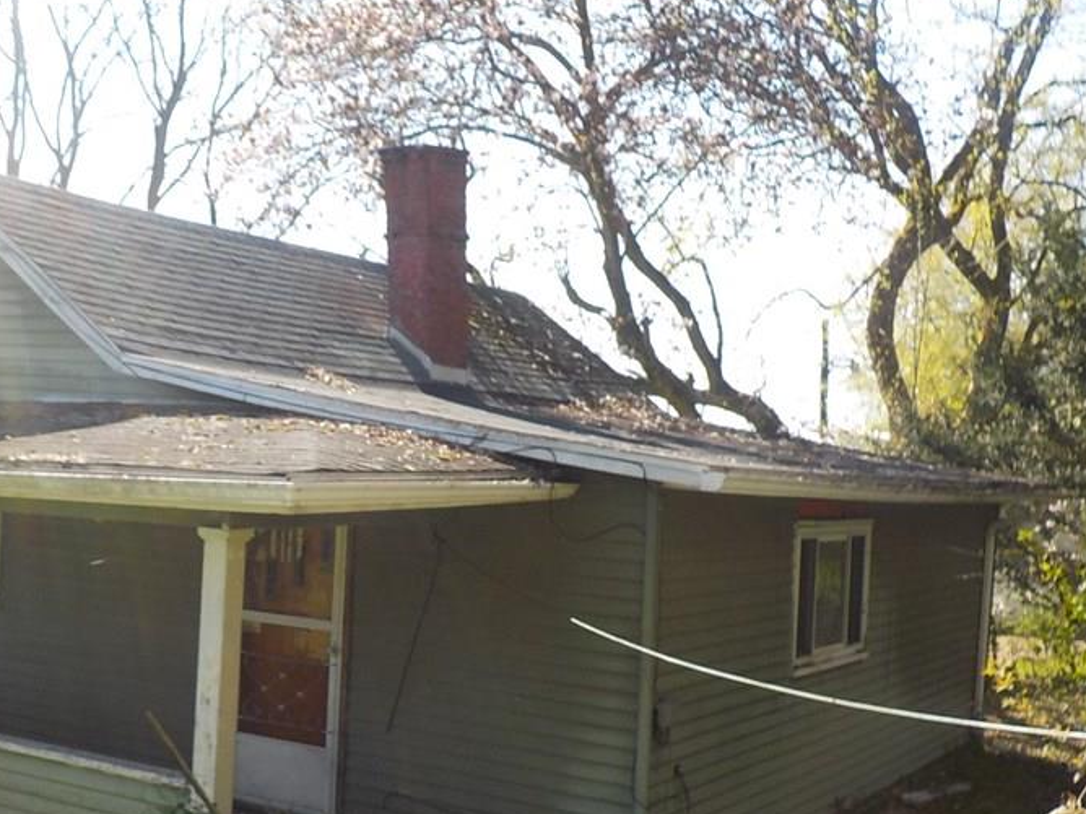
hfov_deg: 40.9
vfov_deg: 31.1
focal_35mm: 46
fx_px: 1443
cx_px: 398
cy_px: 575
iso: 125
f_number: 3.3
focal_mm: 4.1
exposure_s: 1/400
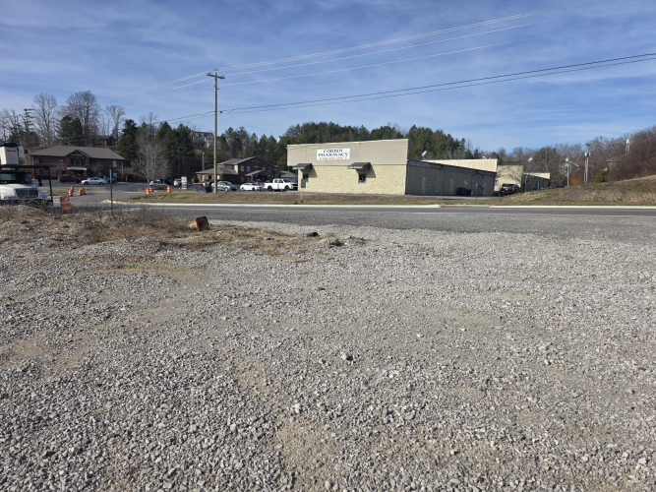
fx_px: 436
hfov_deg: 73.9
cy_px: 246
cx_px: 328
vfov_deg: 58.9
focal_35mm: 23
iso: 80
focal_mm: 6.3
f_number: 1.7
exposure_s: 1/7944
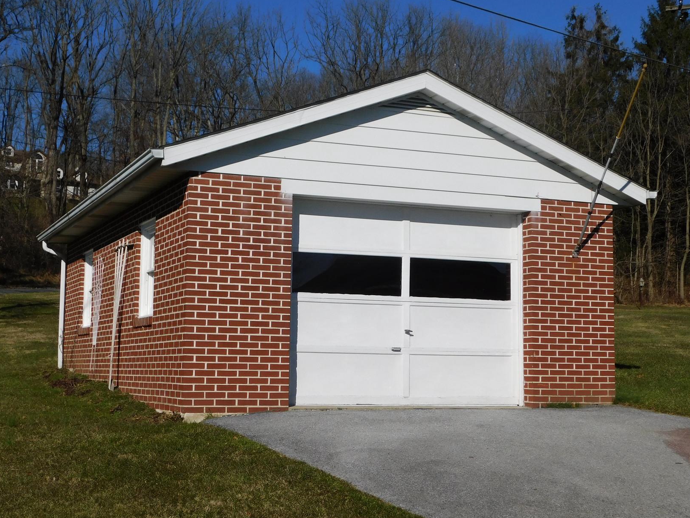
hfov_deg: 33.8
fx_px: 1136
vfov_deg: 25.7
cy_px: 234
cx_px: 320
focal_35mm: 57
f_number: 7.4
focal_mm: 8
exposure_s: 1/800
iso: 125
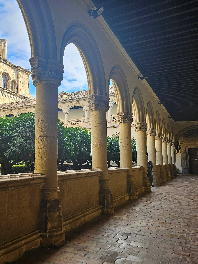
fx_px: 236
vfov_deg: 58.4
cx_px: 47
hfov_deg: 43.8
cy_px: 131
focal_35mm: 31
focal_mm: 6.3
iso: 32
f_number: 1.7
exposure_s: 1/180
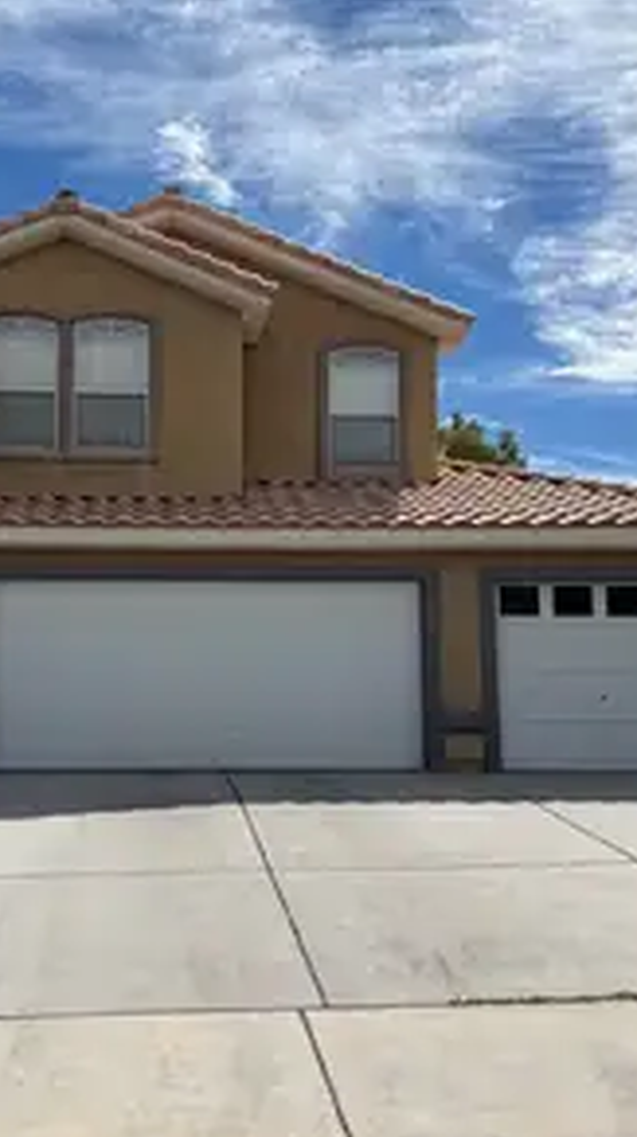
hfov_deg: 32.2
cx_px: 164
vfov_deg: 55.3
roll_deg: +0.1
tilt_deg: +6.4
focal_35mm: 36
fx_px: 1084
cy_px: 578
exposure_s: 1/8130
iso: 80
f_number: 1.78
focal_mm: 6.76
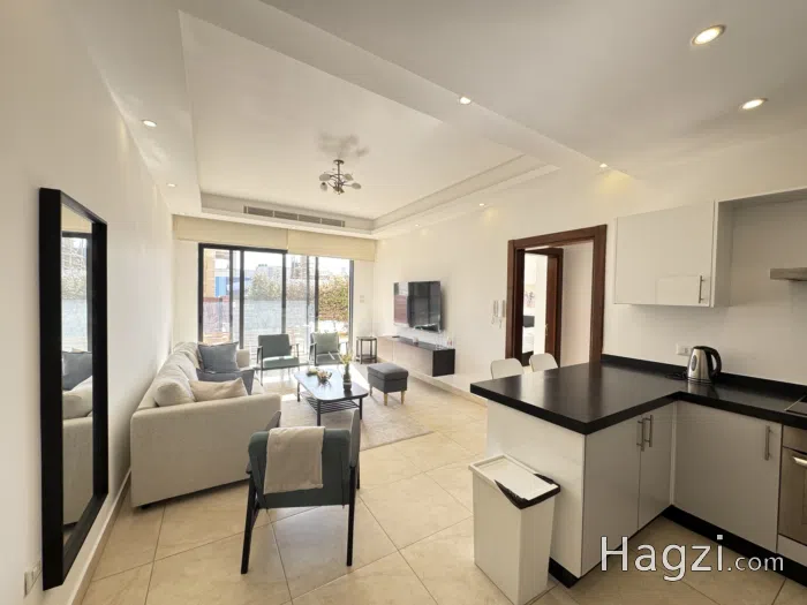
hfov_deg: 102.1
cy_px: 302
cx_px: 404
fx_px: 326
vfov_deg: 85.7
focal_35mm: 14
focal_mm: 2.22
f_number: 2.2
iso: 100
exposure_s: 1/99
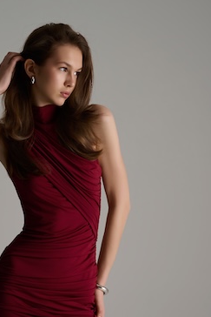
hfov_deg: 14.5
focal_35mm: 94
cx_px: 53
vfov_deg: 21.6
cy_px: 216
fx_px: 826
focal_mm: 57
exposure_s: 1/125
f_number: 10
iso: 100
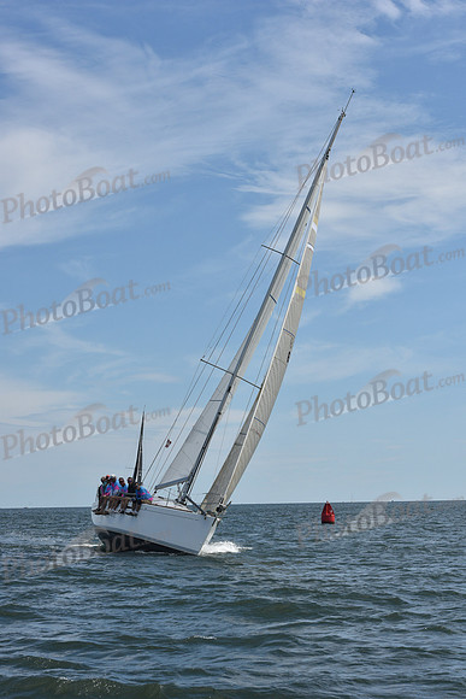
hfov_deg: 18.2
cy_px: 350
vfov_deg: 27.0
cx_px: 233
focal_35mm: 75
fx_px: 1455
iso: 320
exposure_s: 1/1000
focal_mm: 75
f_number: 11
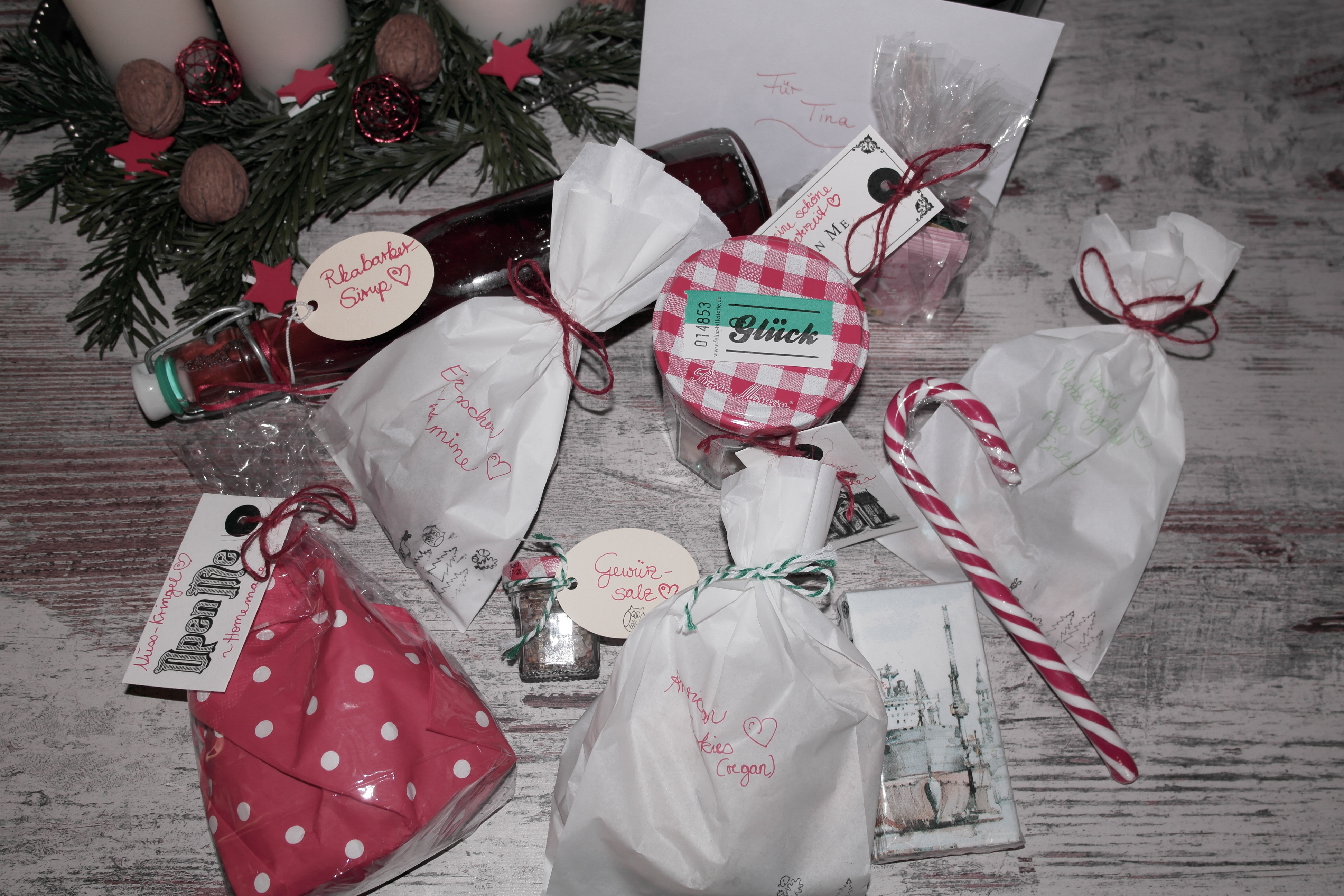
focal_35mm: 33
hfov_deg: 57.2
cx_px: 672
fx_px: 1232
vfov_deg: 40.0
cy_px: 448
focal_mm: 22
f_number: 4.5
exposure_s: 1/40
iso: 200
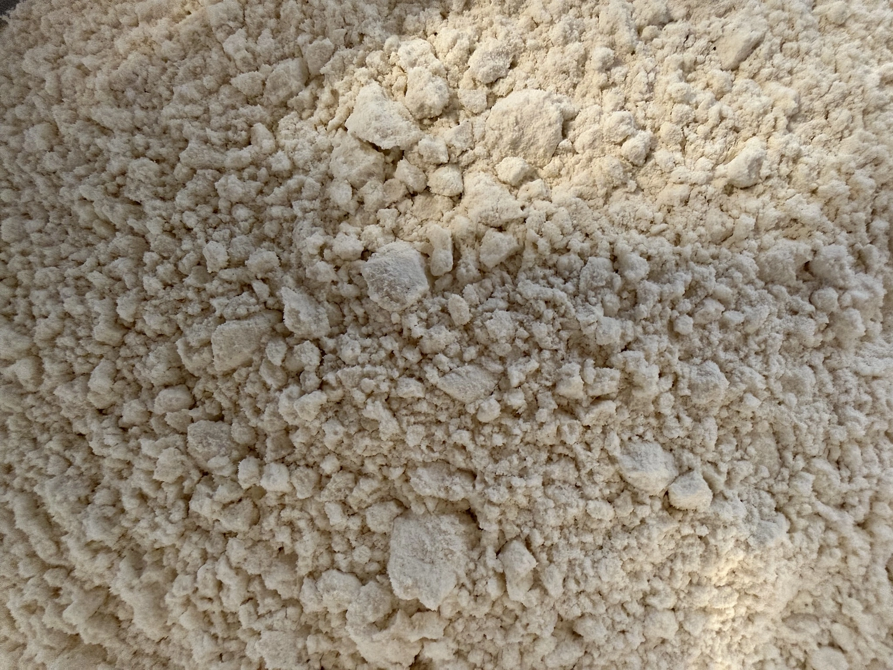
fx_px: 619
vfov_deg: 56.8
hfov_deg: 71.6
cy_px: 335
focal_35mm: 24
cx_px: 446
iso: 400
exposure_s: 1/50
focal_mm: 2.22
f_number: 2.2
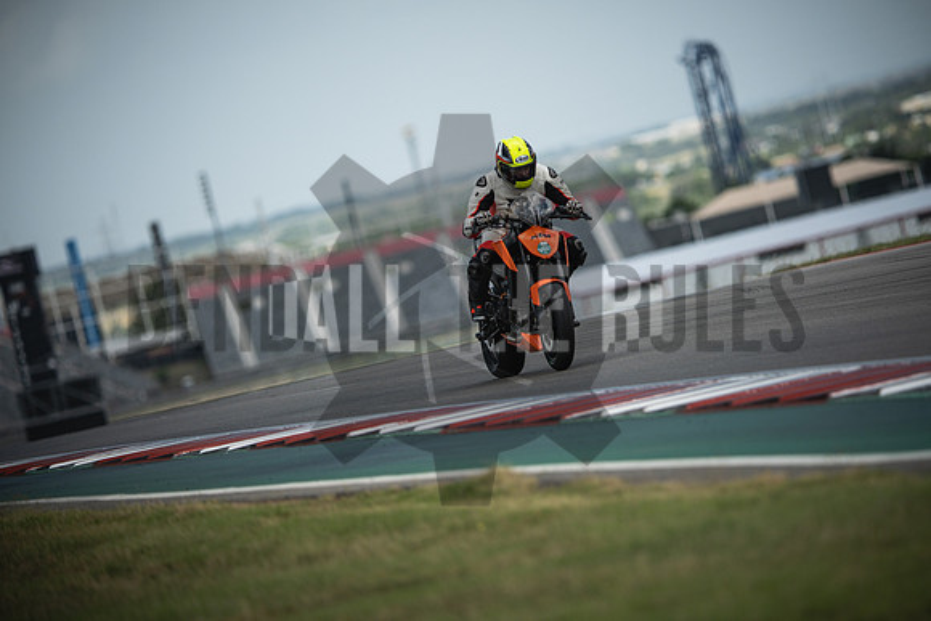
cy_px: 310
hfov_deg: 6.9
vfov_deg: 4.6
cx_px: 466
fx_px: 7760
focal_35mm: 300
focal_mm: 200
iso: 250
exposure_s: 1/4000
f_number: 2
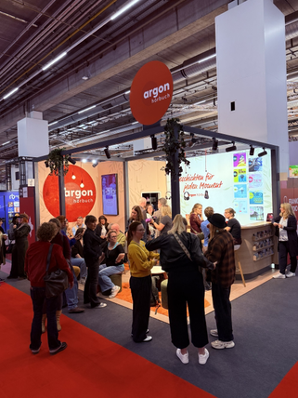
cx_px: 151
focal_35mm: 25
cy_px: 196
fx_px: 287
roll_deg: +1.2
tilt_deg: +0.7
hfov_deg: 54.9
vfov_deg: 69.4
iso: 200
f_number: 1.78
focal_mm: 6.76
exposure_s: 1/110
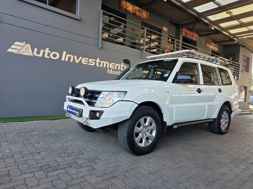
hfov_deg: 73.9
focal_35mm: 23
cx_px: 126
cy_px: 94
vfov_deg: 58.9
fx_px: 168
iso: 64
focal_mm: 6.25
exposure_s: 1/180
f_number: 1.7
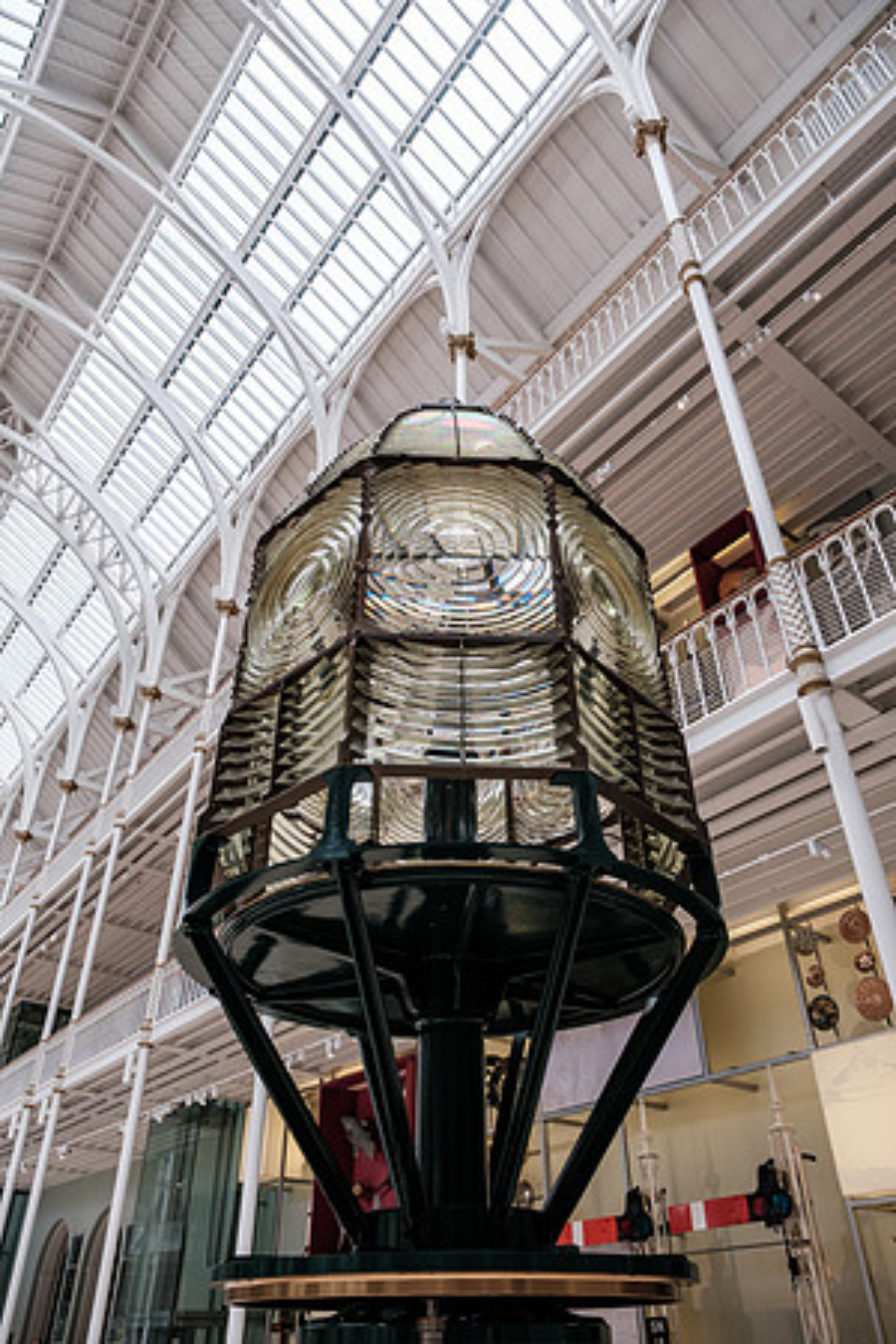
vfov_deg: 73.7
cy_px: 672
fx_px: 896
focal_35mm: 24
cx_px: 448
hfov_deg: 53.1
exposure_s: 1/210
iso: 320
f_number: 3.6
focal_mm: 16
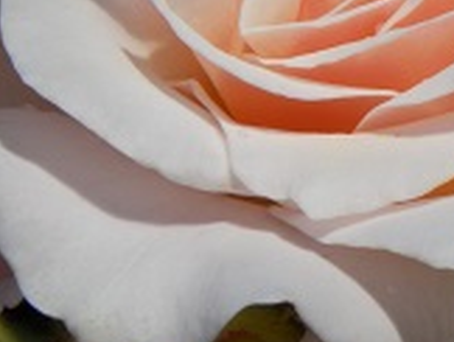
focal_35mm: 1191
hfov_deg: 1.7
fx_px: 15644
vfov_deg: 1.3
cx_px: 490
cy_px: 28
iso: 80
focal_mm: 71.5
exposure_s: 1/1000
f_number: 5.9
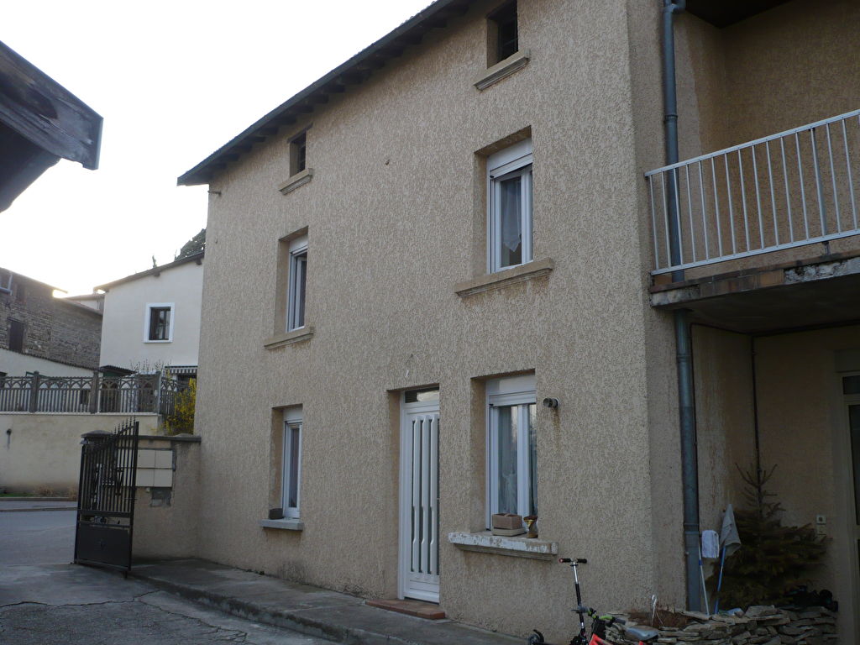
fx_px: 870
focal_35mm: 35
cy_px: 322
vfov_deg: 40.7
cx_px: 430
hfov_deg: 52.6
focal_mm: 5.8
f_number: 2.8
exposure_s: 1/250
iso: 100
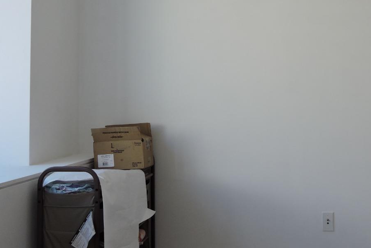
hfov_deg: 37.3
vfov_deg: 25.6
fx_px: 536
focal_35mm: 52
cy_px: 51
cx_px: 275
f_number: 3.5
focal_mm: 5.4
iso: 100
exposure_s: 1/100
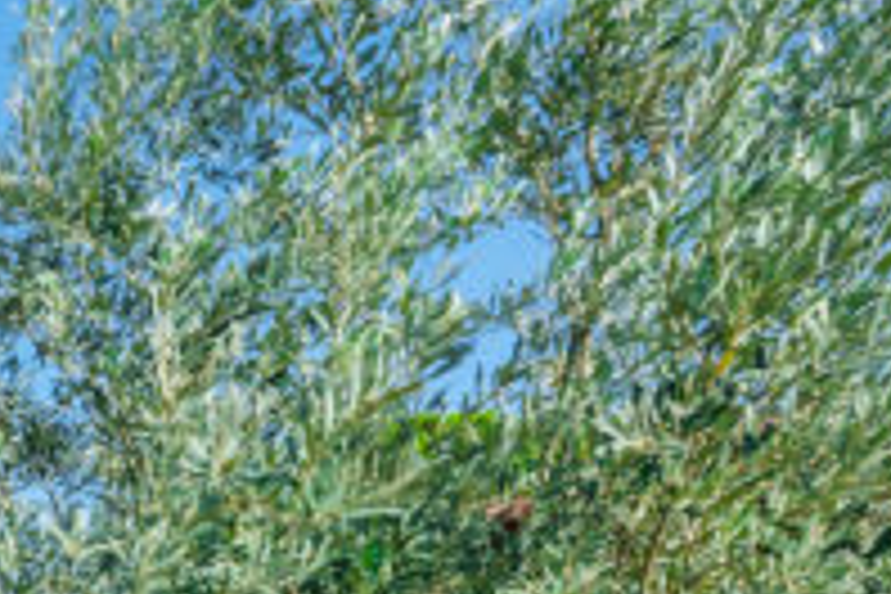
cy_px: 853
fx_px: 1633
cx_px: -774
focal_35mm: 66
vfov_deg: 18.6
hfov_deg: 20.2
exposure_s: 1/1000
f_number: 13
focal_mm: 17
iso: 1600
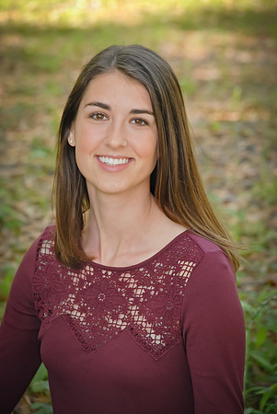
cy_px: 207
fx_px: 2003
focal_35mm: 174
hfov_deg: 7.9
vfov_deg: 11.8
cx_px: 138
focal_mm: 116
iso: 250
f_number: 6.3
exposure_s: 1/160
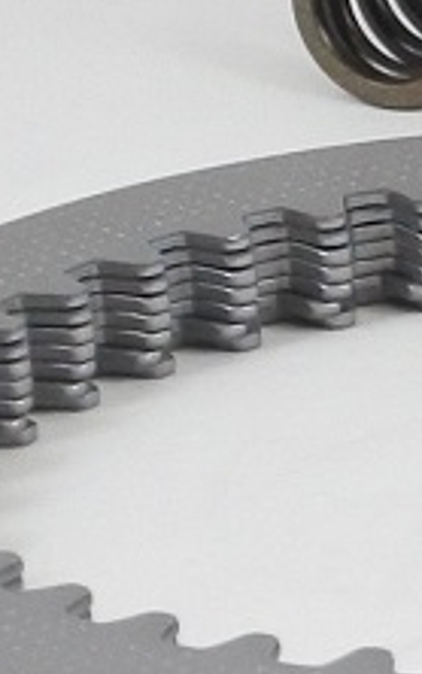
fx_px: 5311
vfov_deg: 7.2
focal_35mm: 289
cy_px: -241
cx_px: 1380
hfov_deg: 4.3
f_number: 4
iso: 450
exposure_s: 1/125
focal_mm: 14
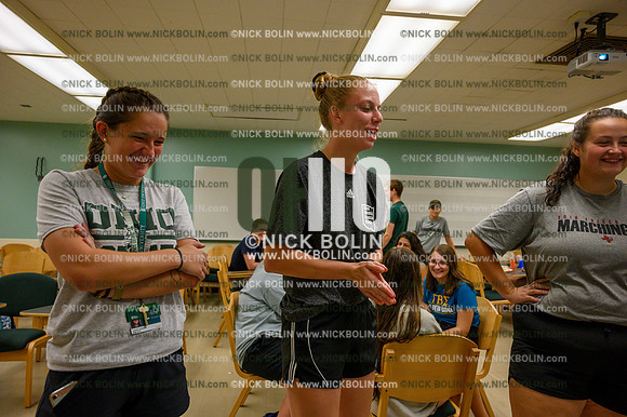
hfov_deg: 73.8
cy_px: 208
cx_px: 314
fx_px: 418
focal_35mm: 24
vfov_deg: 53.1
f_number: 4.5
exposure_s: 1/400
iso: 1600
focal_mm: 24
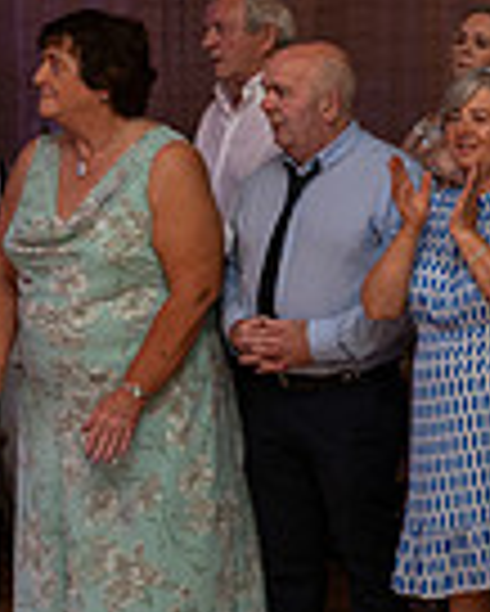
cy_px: 254
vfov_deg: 19.9
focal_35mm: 96
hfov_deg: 13.5
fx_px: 1738
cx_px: 1016
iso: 500
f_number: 3.5
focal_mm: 24
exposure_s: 1/160
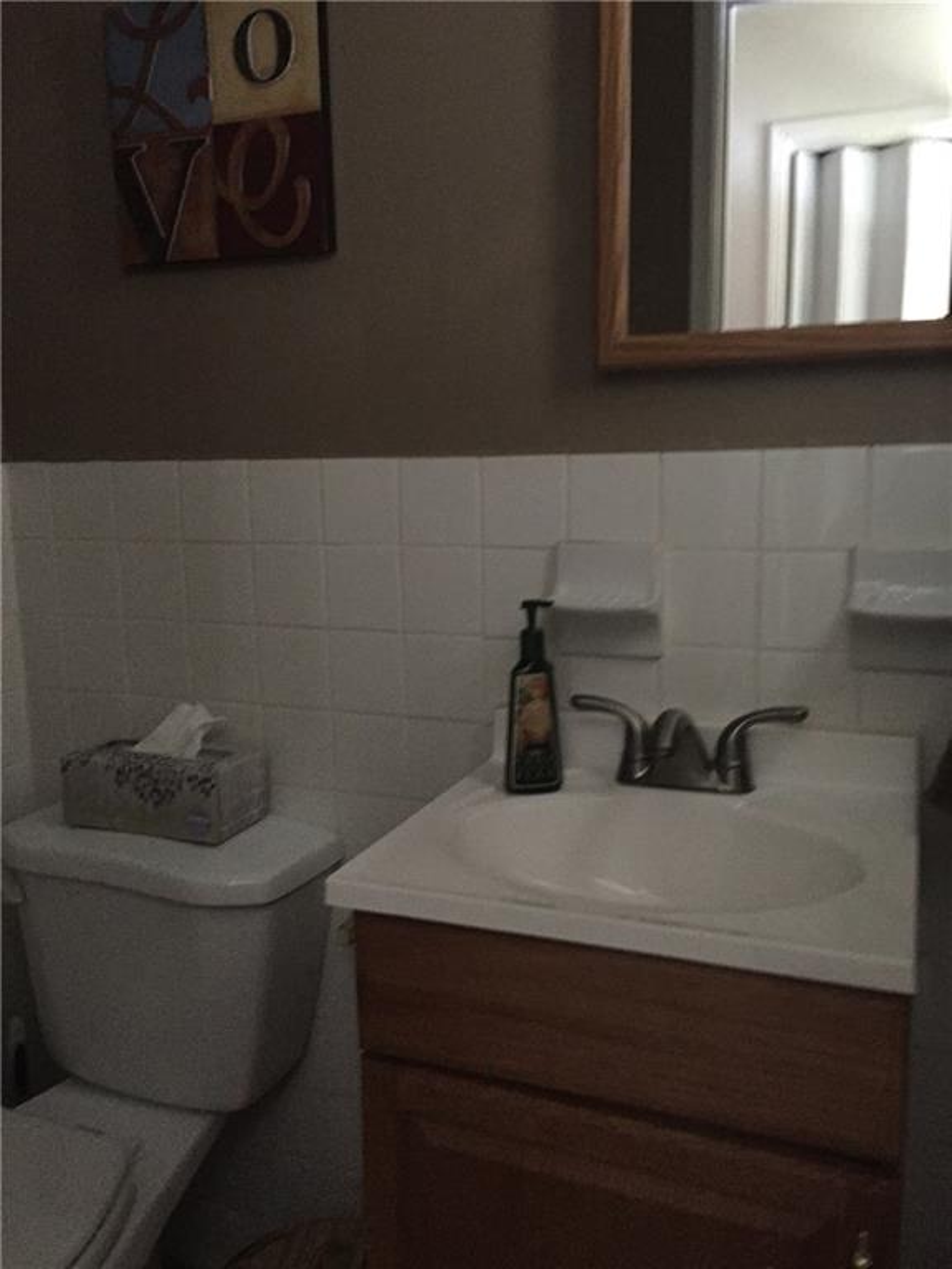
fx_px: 1063
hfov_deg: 48.2
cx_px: 476
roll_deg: +1.5
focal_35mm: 29
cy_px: 634
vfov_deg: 61.7
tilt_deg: -7.9
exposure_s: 1/15
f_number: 2.2
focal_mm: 4.15
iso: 500
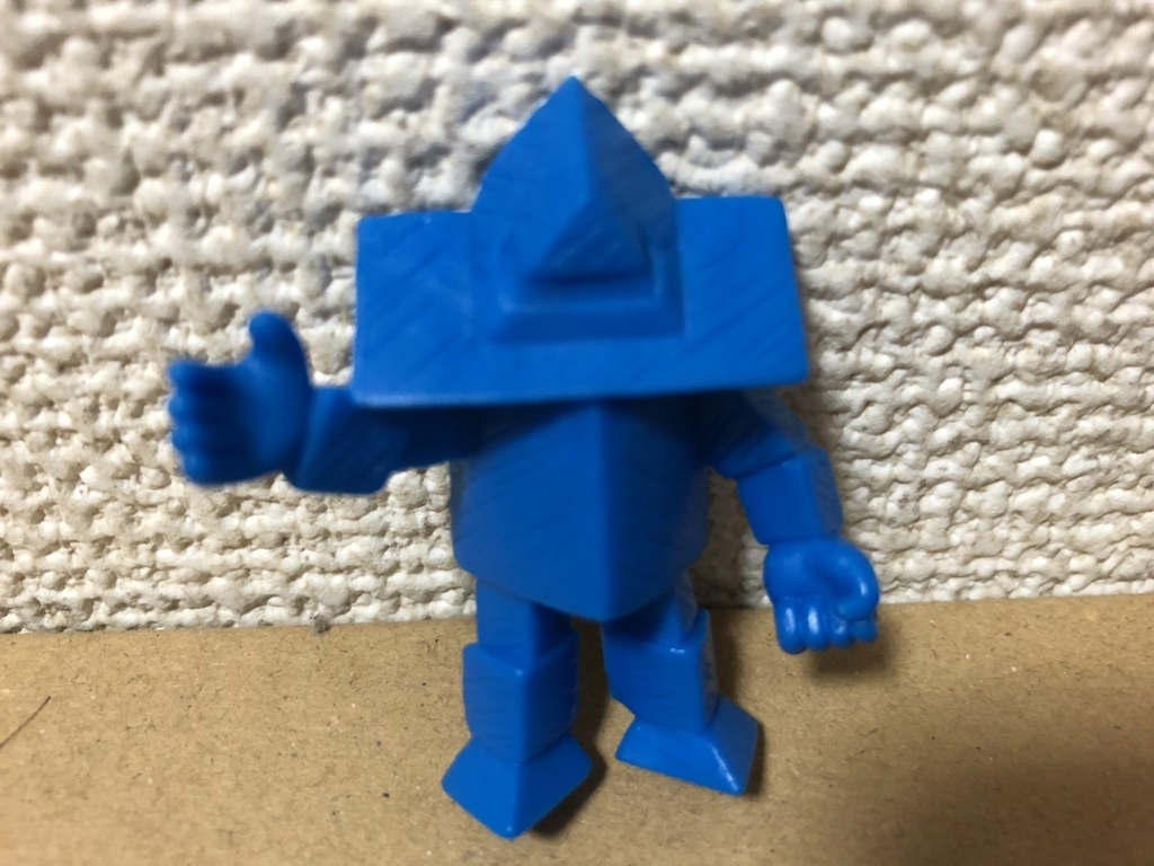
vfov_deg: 48.2
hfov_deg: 61.7
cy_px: 433
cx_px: 577
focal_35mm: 29
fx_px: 967
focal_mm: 3.99
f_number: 1.8
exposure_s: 1/8
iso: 100
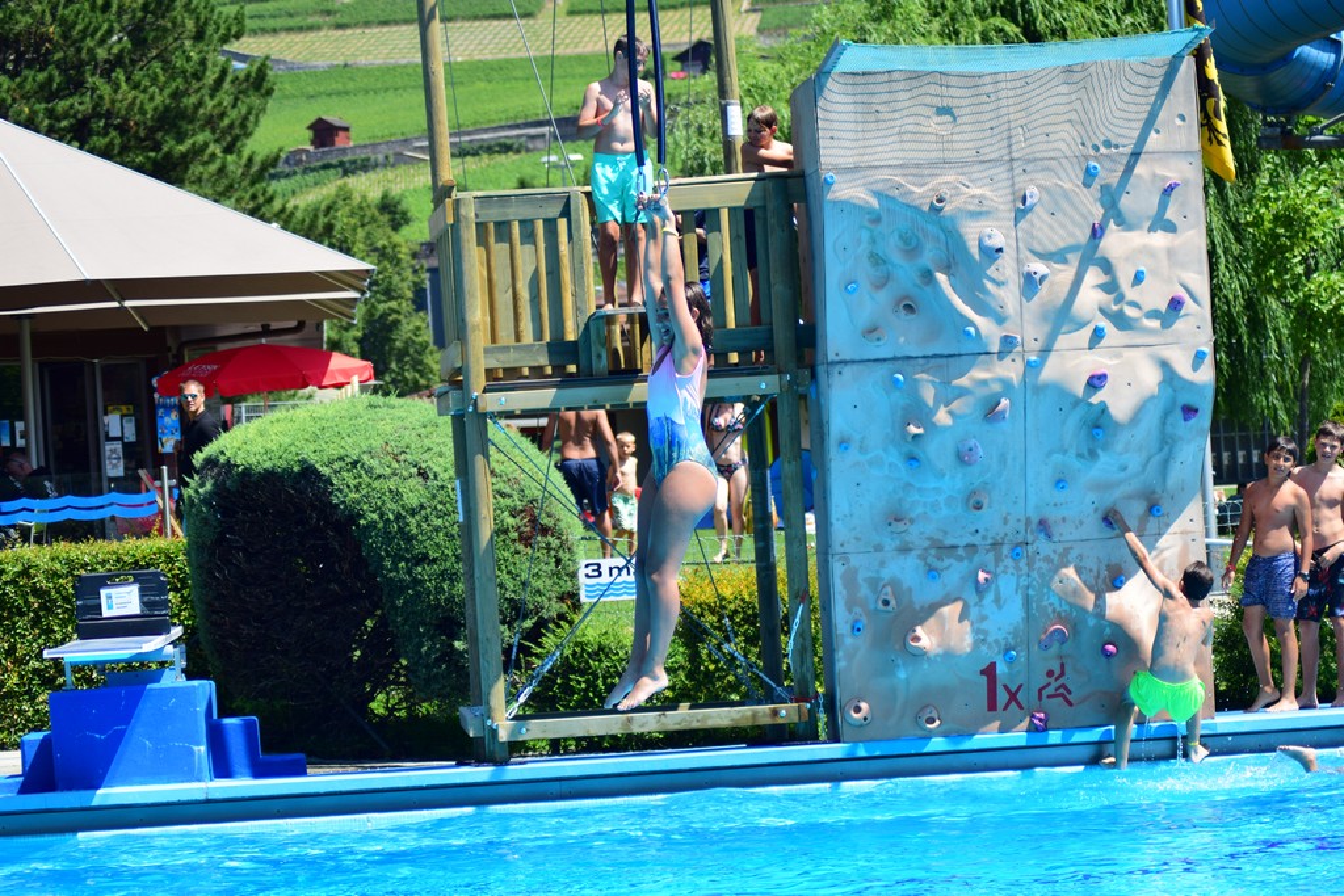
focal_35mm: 105
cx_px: 672
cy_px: 448
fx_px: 3920
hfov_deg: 19.5
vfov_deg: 13.0
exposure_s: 1/1250
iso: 280
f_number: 4
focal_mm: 70
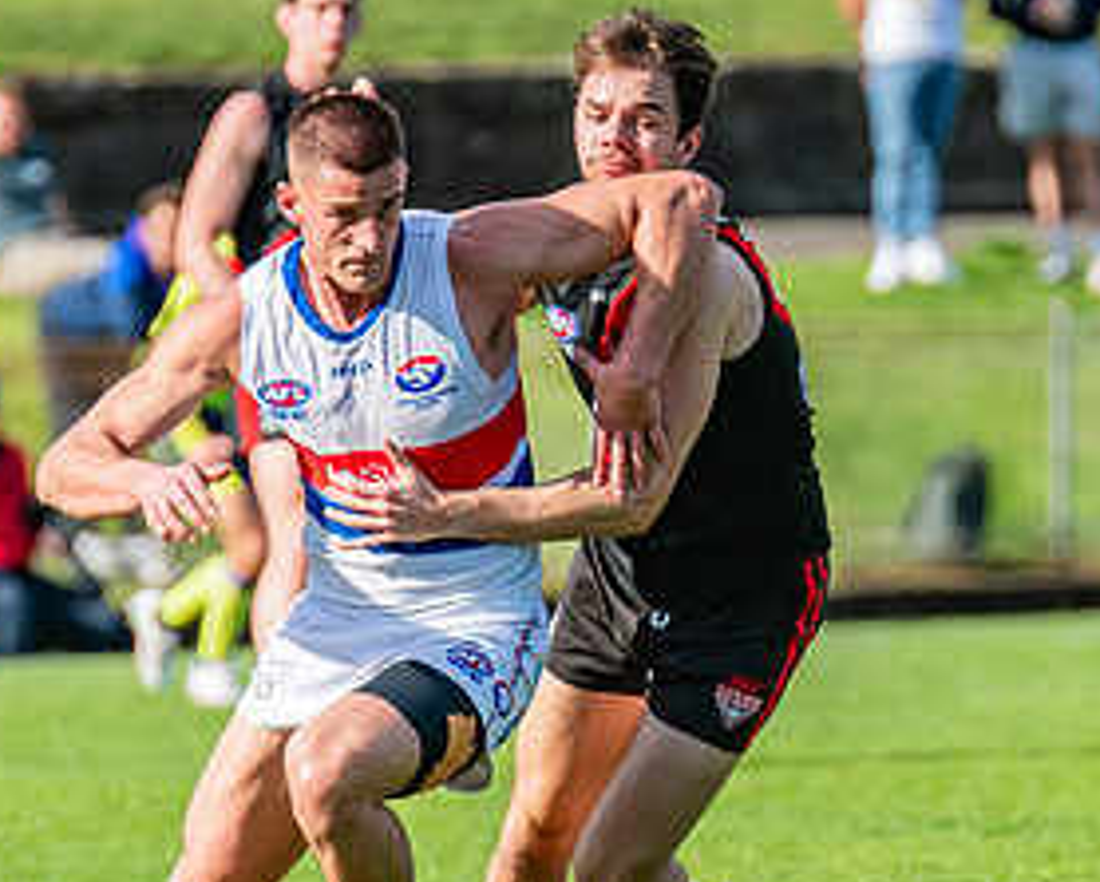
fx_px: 32916
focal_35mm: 1010
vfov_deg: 1.5
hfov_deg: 1.9
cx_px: 971
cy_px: 638
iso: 800
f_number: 7.1
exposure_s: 1/1600
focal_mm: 420
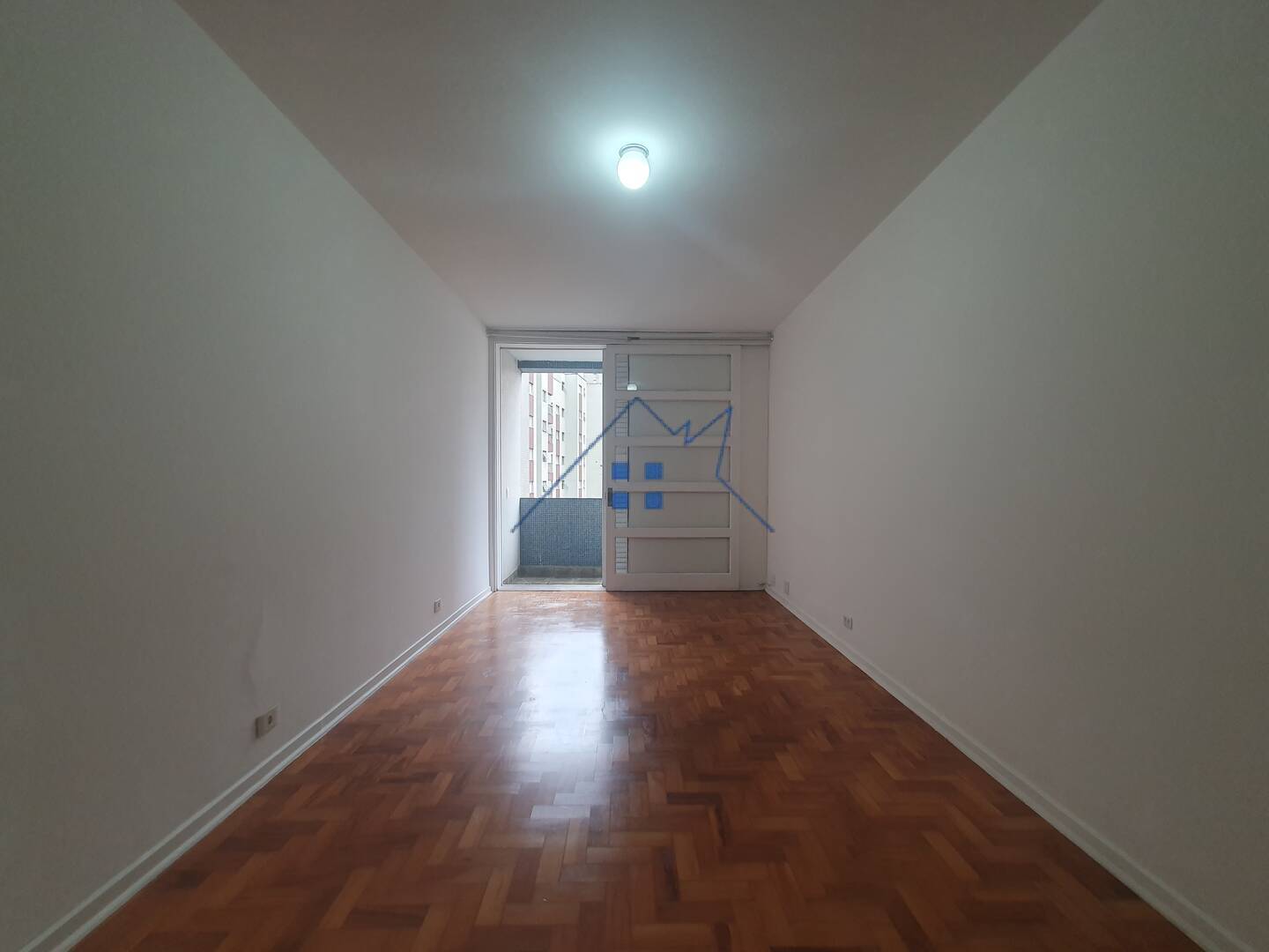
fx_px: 477
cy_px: 476
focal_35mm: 13
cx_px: 634
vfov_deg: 89.9
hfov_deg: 106.2
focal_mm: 1.8
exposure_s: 1/60
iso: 125
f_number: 2.2
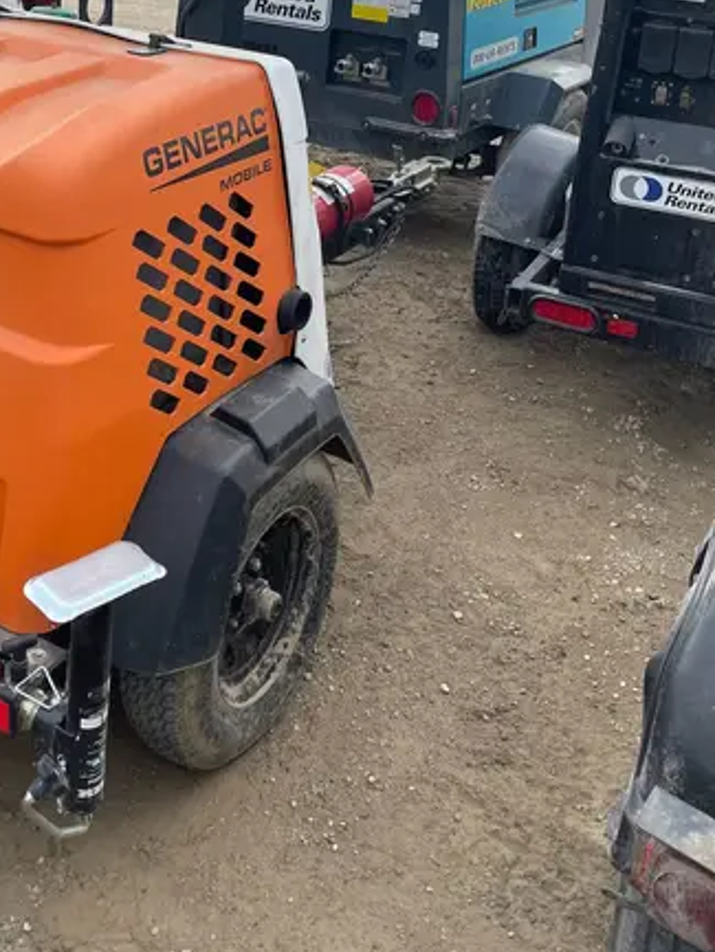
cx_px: 156
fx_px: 1211
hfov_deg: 32.1
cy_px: 155
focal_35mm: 44
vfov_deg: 40.7
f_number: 1.6
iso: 32
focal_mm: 4.2
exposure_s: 1/1103
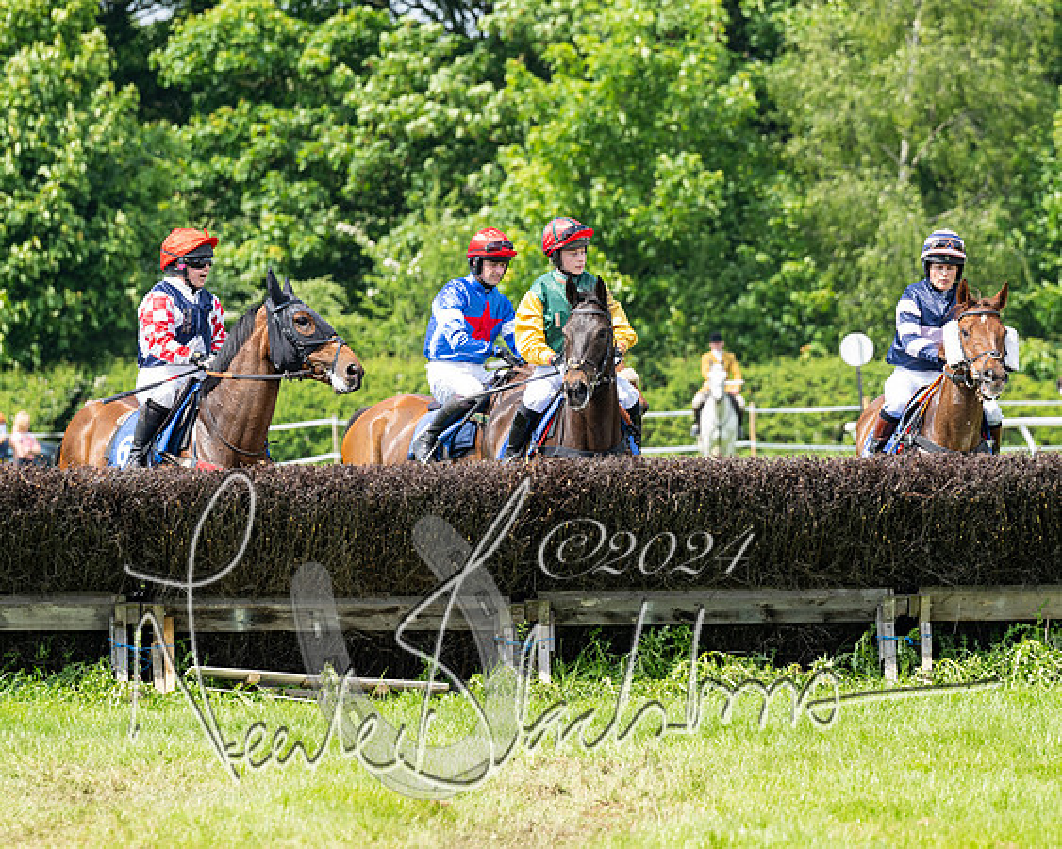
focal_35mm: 341
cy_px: 424
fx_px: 10720
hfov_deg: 5.7
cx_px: 598
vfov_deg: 4.5
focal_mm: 185
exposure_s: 1/640
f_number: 5
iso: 200
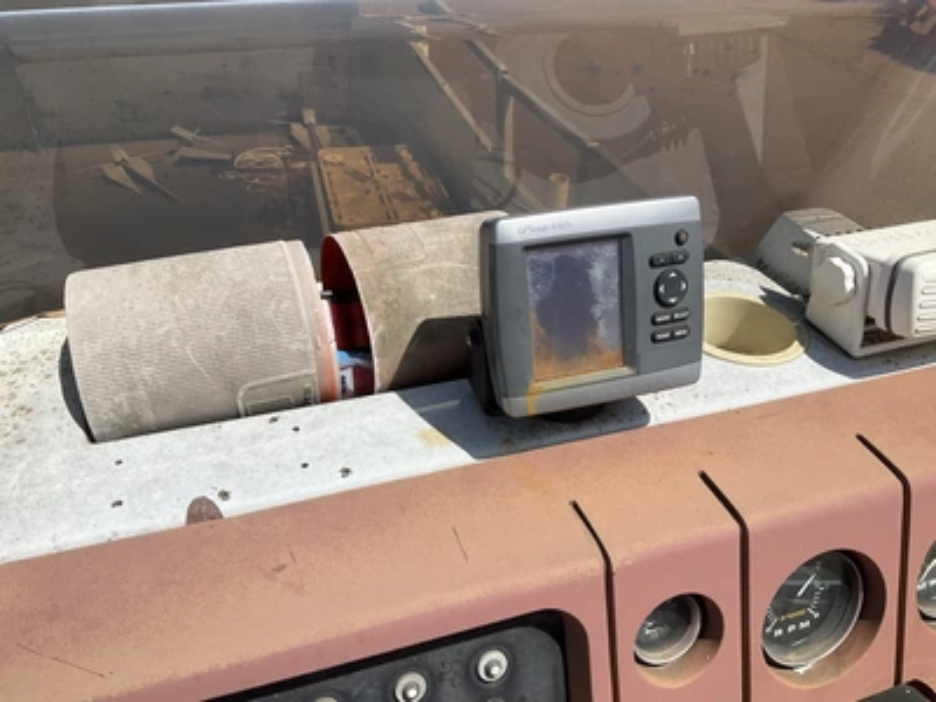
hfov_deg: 61.7
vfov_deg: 48.2
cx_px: 468
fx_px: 784
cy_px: 351
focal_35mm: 29
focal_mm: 3
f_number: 1.8
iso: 25
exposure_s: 1/2801
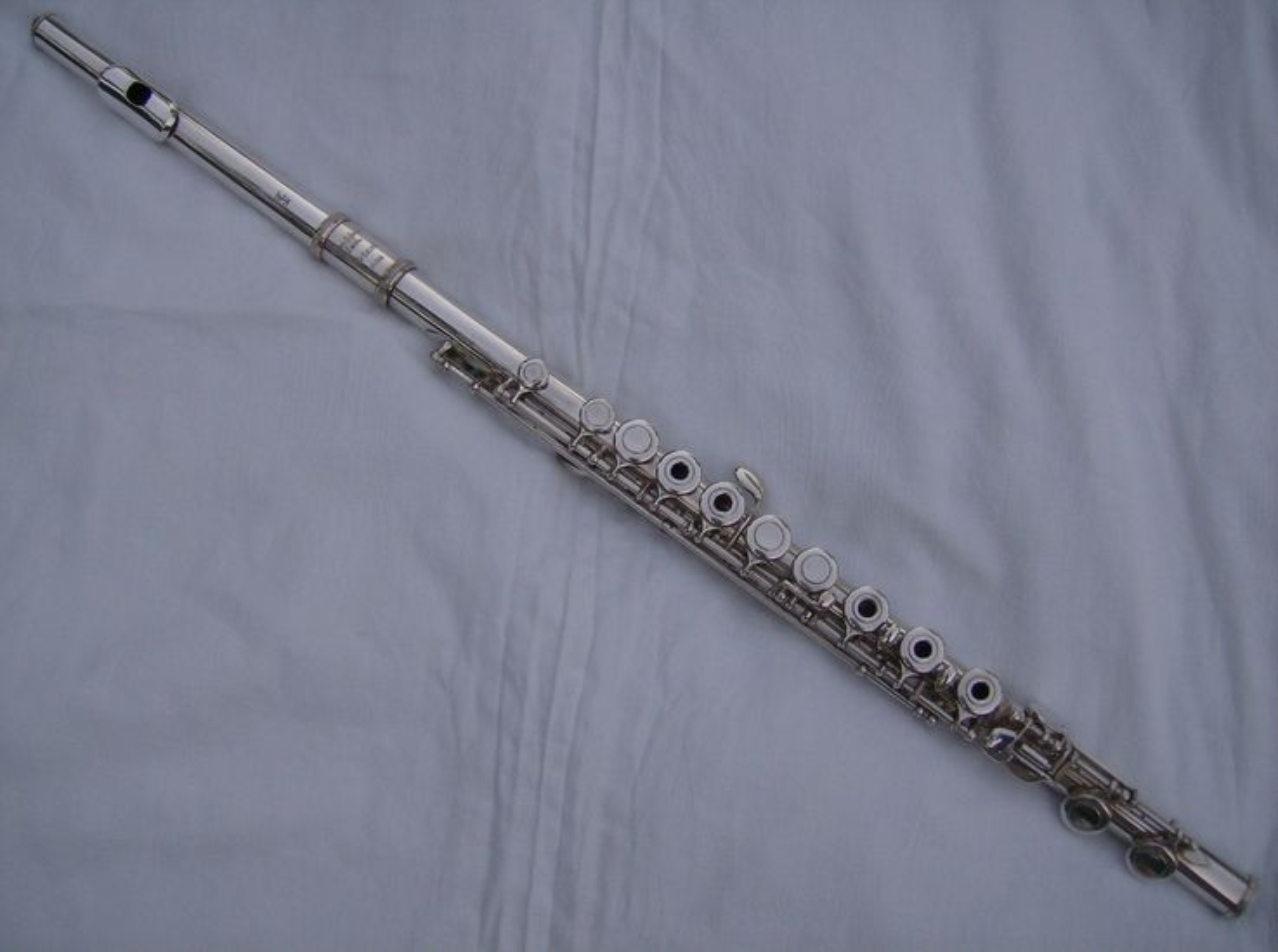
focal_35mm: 36
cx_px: 639
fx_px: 1326
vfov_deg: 39.5
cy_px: 476
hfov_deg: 51.5
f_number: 2.8
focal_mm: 6
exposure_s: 1/82.5
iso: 100
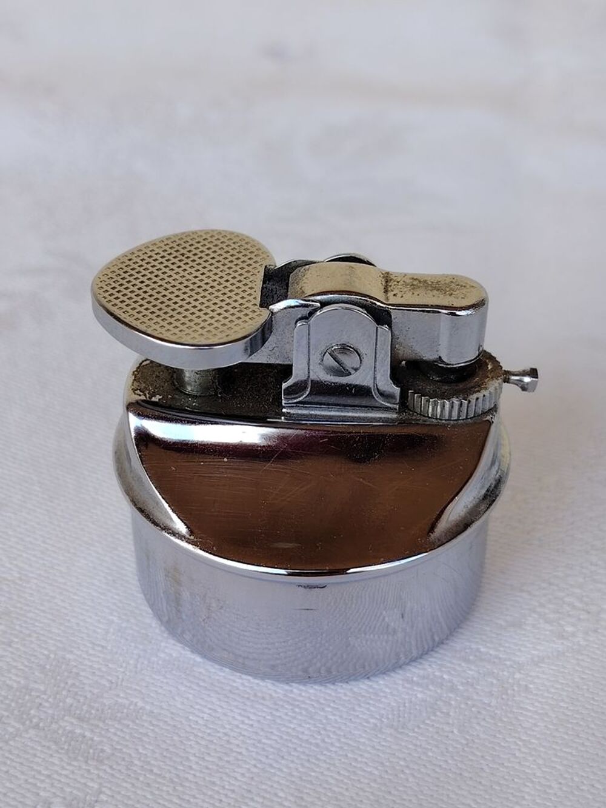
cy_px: 404
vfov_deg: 32.2
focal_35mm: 60
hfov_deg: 24.4
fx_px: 1400
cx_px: 303
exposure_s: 1/157
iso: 100
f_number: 1.75
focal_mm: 5.25
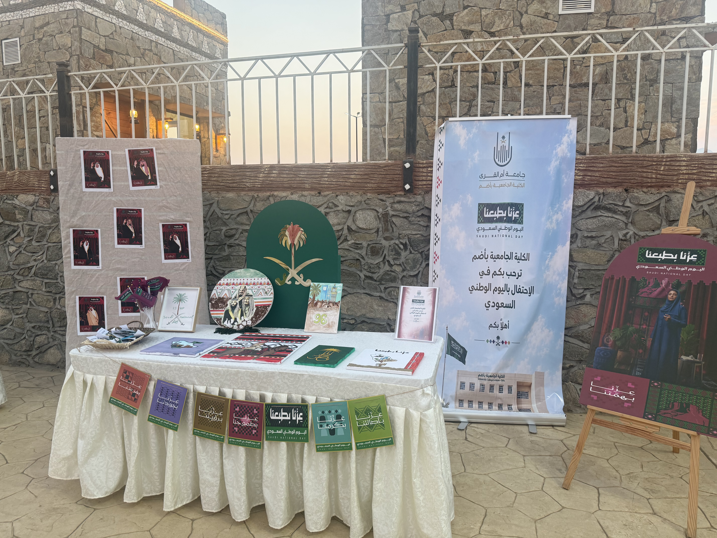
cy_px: 269
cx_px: 358
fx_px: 497
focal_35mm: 24
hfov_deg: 71.6
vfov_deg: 56.8
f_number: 1.78
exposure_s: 1/120
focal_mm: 6.76
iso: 125
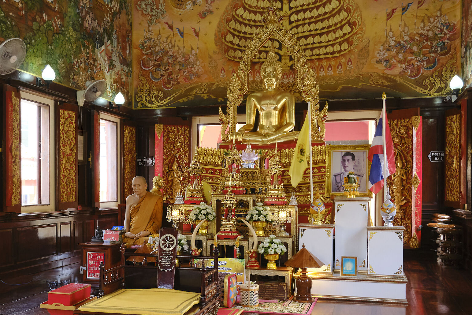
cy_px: 201
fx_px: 551
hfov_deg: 46.2
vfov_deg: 31.7
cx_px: 197
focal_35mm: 42
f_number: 8
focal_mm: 18
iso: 1600
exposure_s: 1/60
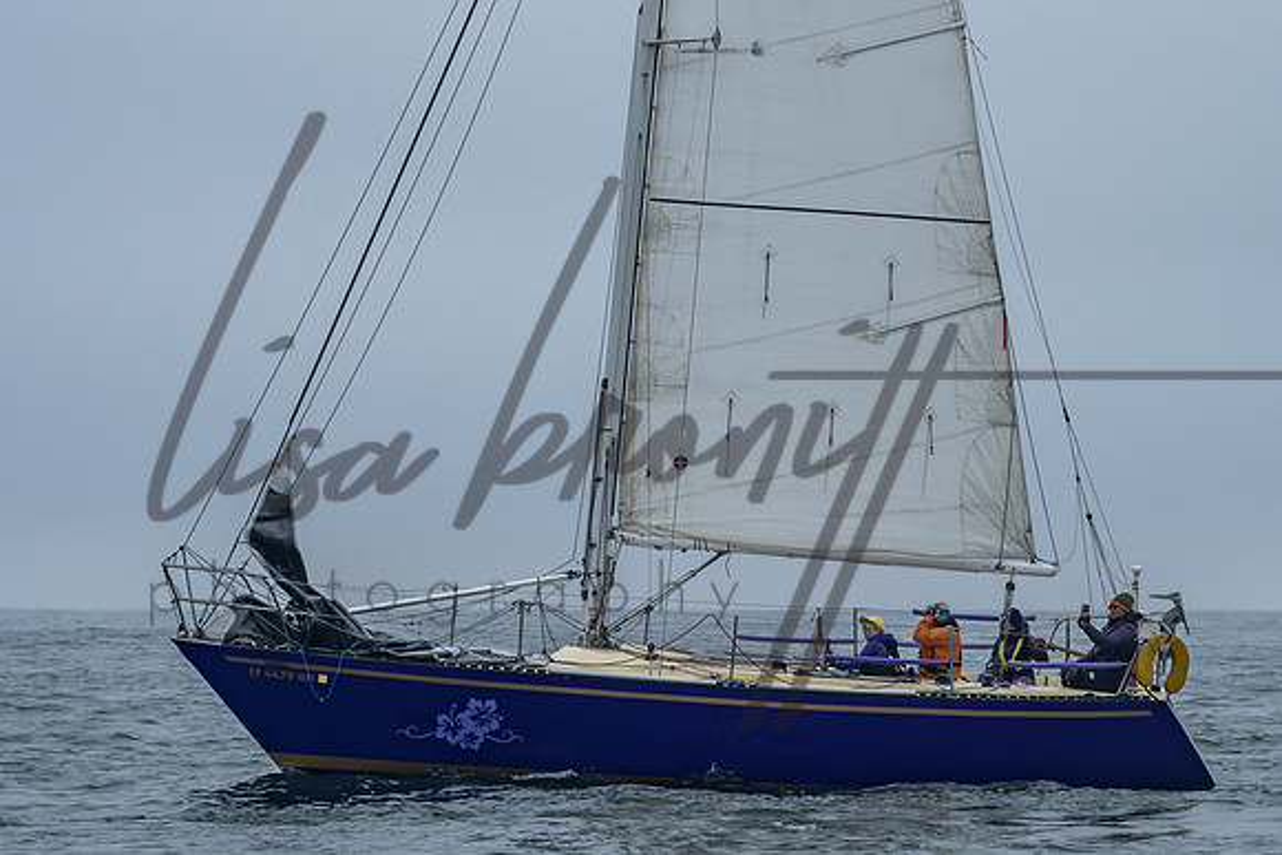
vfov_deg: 6.6
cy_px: 345
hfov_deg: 9.9
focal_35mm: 207
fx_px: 7376
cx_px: 721
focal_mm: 110
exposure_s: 1/1600
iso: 320
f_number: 6.3
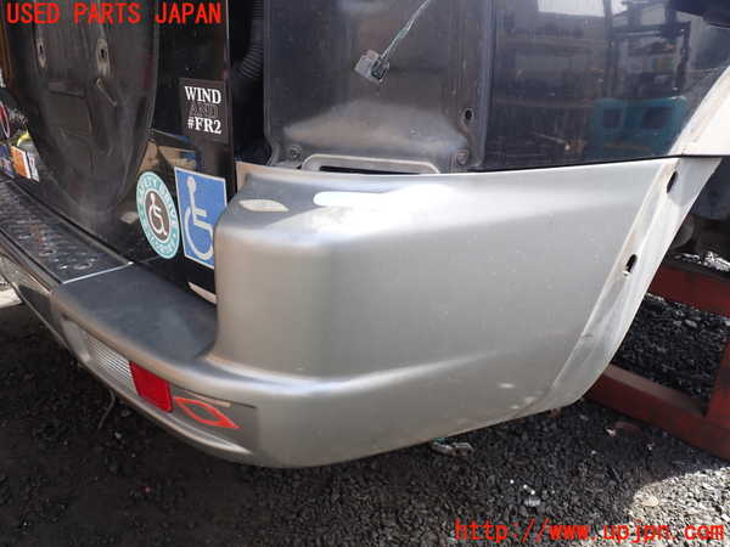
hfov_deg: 60.0
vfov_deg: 46.8
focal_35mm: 30
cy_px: 274
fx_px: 633
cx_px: 365
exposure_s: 1/200
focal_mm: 5.4
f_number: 3.2
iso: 100
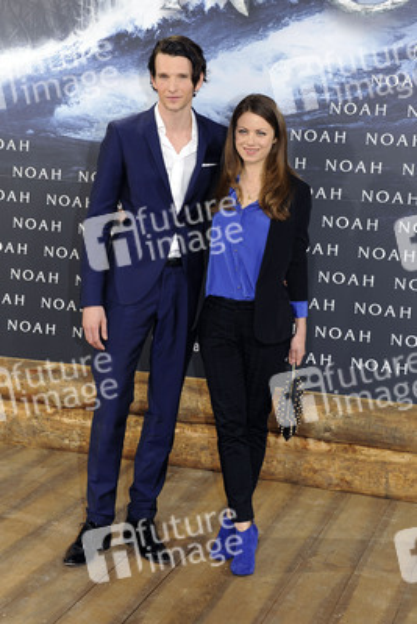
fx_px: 1076
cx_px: 208
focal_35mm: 62
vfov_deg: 32.4
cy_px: 312
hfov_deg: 21.9
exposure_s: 1/125
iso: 800
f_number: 6.3
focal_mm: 62
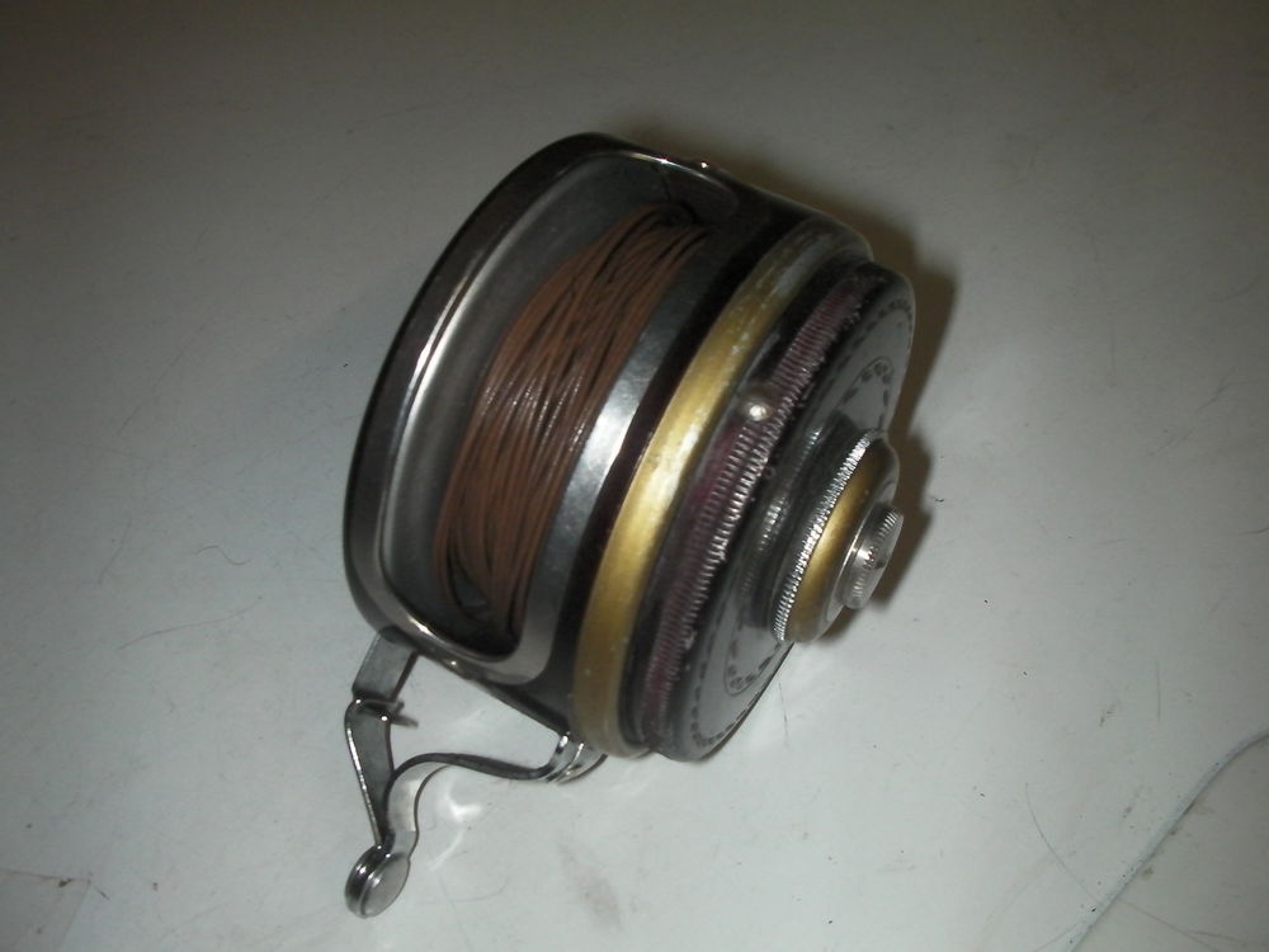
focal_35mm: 38
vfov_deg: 37.7
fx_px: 1393
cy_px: 476
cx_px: 634
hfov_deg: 49.0
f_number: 5.6
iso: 200
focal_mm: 6.3
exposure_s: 1/30
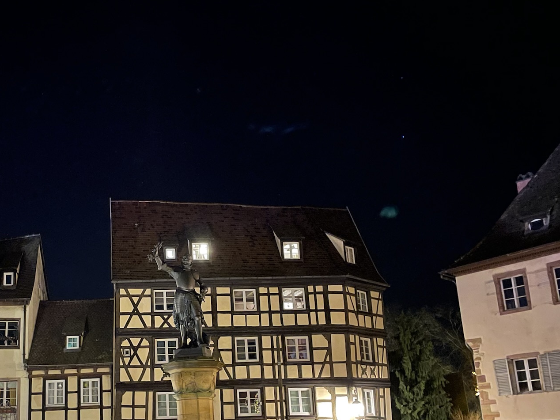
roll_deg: +2.0
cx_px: 136
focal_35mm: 42
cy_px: 296
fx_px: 679
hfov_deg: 43.3
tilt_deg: +13.9
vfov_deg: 33.9
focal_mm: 4.2
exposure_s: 1/4
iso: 640
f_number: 1.6
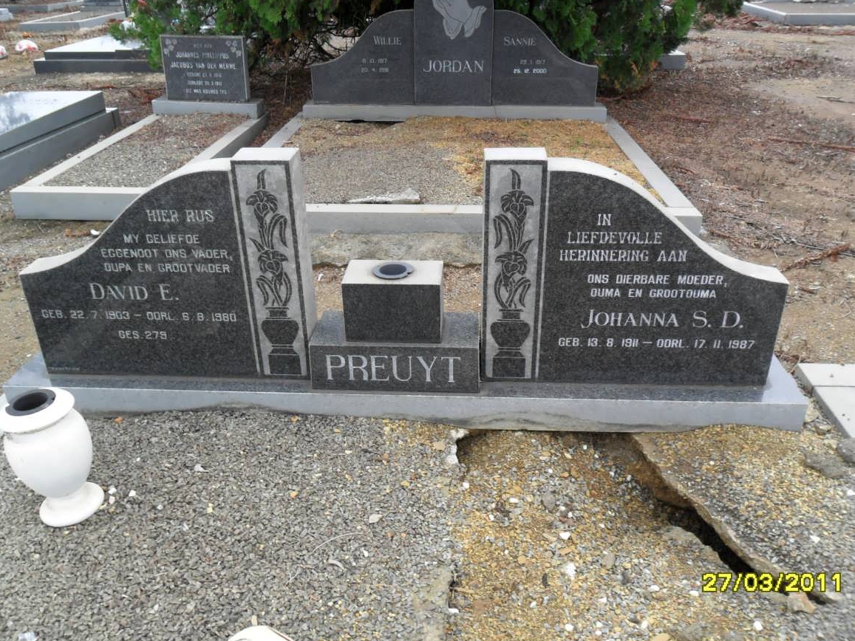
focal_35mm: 28
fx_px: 692
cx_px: 436
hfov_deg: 63.4
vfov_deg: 49.8
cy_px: 314
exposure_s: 1/180
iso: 100
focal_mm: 4.9
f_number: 3.5
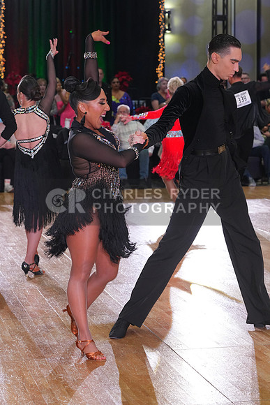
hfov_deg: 14.4
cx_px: 135
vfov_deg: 21.5
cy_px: 202
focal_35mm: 95
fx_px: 1068
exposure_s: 1/200
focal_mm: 95
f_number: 5.6
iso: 2500
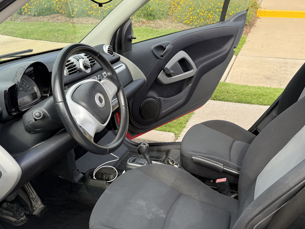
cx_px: 172
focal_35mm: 36
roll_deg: +0.0
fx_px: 317
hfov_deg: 51.2
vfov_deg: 39.6
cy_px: 124
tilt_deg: -24.7
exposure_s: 1/858
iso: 80
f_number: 1.78
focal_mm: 6.76
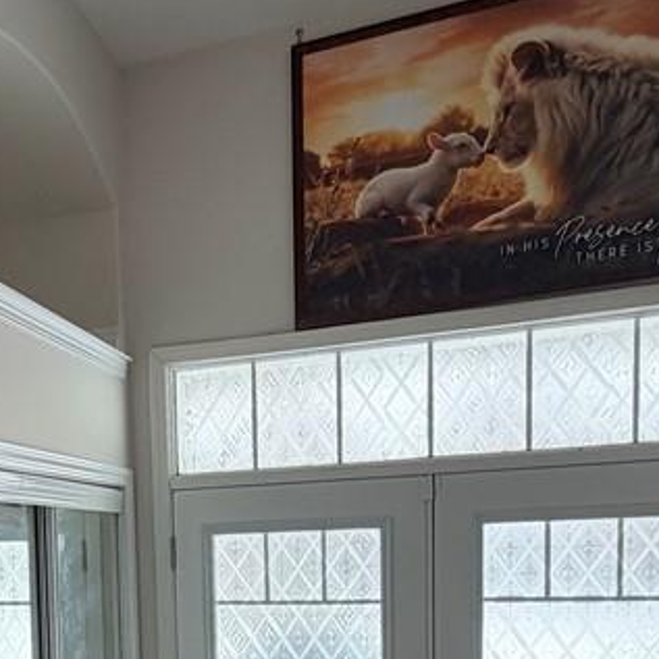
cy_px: 617
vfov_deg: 38.4
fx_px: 862
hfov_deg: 39.3
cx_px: 85
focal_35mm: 40
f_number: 2.2
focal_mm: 2.22
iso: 80
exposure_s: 1/121
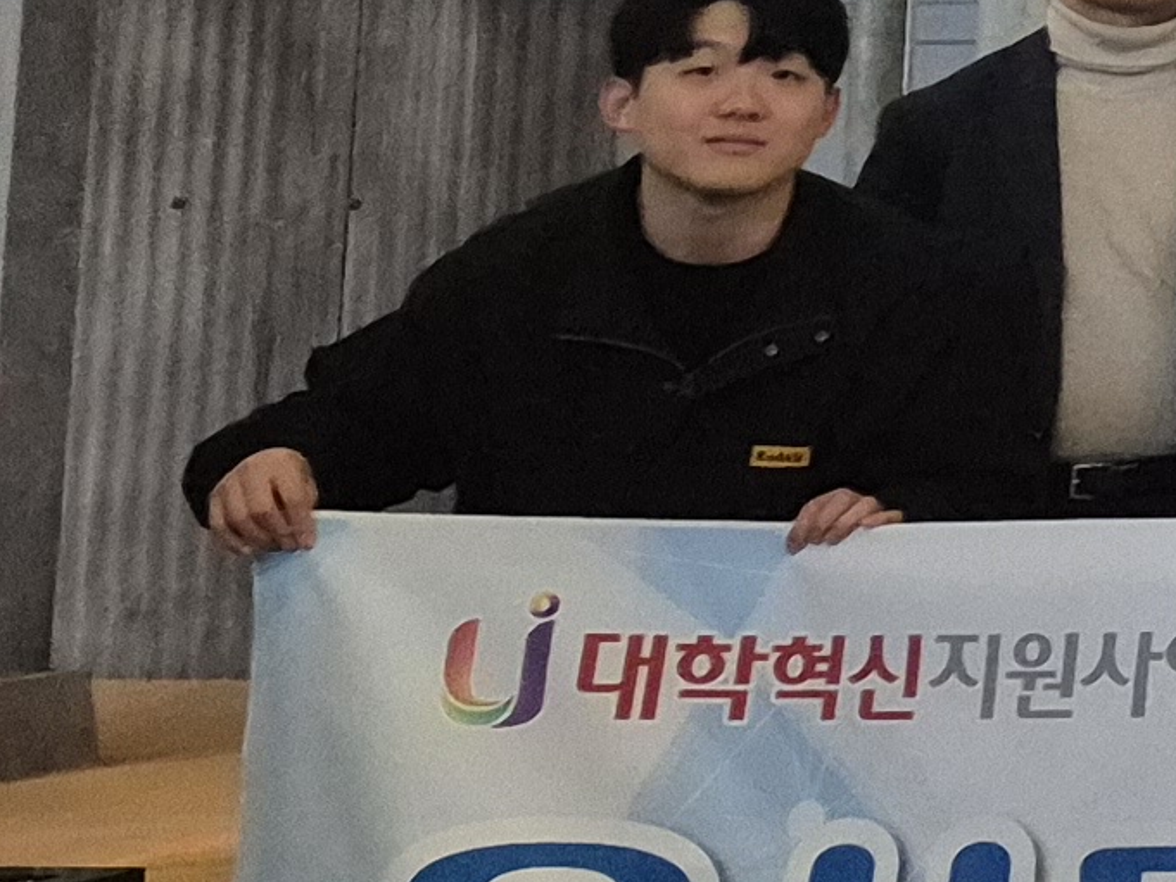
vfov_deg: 10.5
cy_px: -571
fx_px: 4587
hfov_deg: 10.6
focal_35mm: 135
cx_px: 3445
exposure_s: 1/120
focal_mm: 5.4
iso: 1000
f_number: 1.8
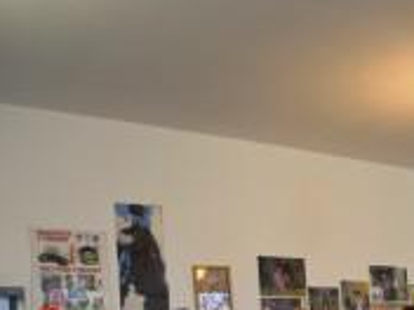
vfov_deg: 21.1
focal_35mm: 66
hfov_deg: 27.8
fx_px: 789
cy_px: 342
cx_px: 407
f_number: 4
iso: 720
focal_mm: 18
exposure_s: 1/60
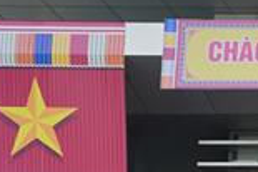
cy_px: 538
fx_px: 1611
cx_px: 841
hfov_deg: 7.7
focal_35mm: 225
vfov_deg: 5.7
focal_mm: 29
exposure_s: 1/200
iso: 100
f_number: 5
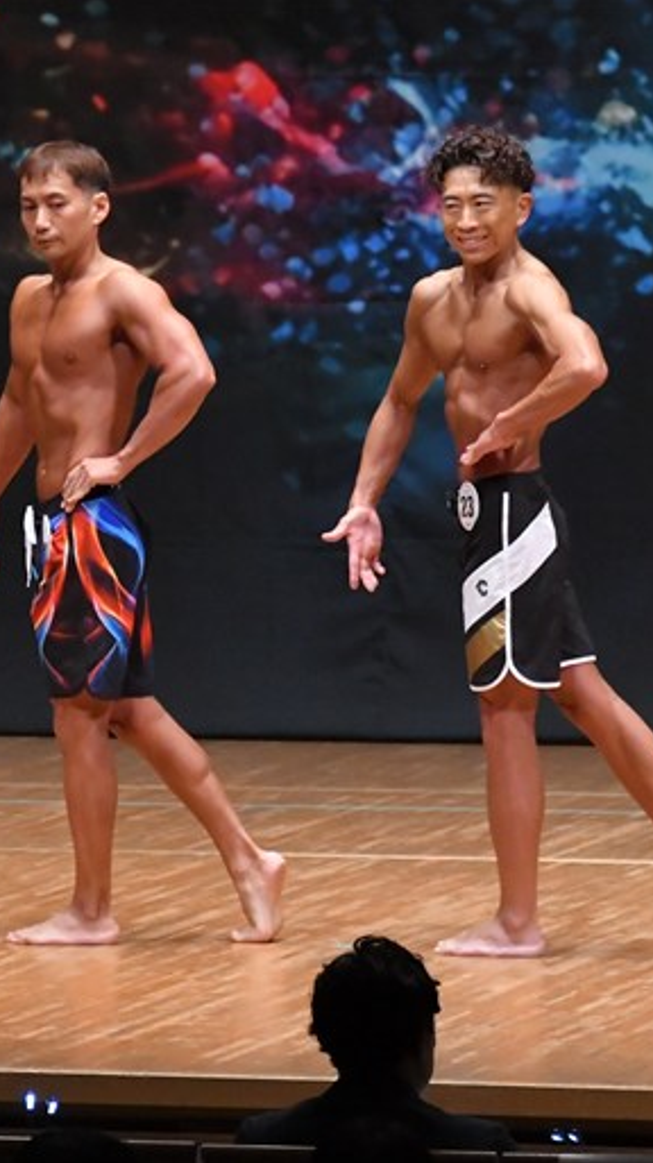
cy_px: 580
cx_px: -56
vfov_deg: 6.1
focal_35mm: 356
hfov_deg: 3.4
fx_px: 10975
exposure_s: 1/400
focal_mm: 150
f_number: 5.6
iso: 8000
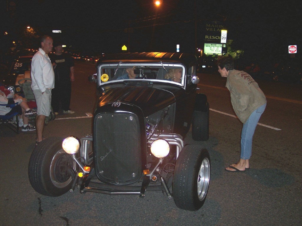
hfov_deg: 49.0
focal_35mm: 38
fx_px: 331
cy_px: 113
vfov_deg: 37.7
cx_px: 151
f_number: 2.8
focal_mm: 8
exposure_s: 1/30
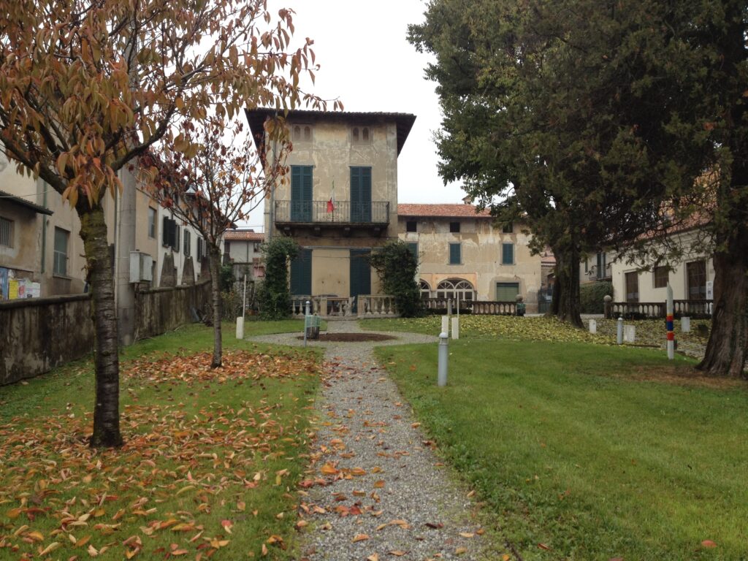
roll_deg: +0.6
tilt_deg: -0.7
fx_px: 756
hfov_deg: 52.6
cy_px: 280
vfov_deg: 40.7
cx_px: 374
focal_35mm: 35
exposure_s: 1/265
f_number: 2.4
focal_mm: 4.28
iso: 50
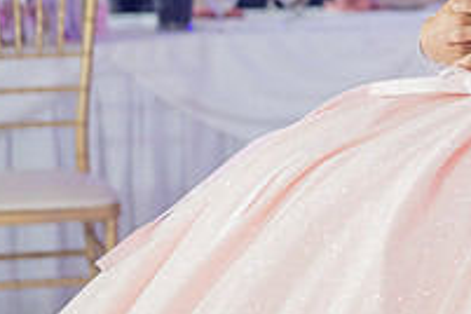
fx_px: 2643
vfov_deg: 6.7
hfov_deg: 10.1
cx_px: 478
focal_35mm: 202
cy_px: -93
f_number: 2.8
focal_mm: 70
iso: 400
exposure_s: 1/100
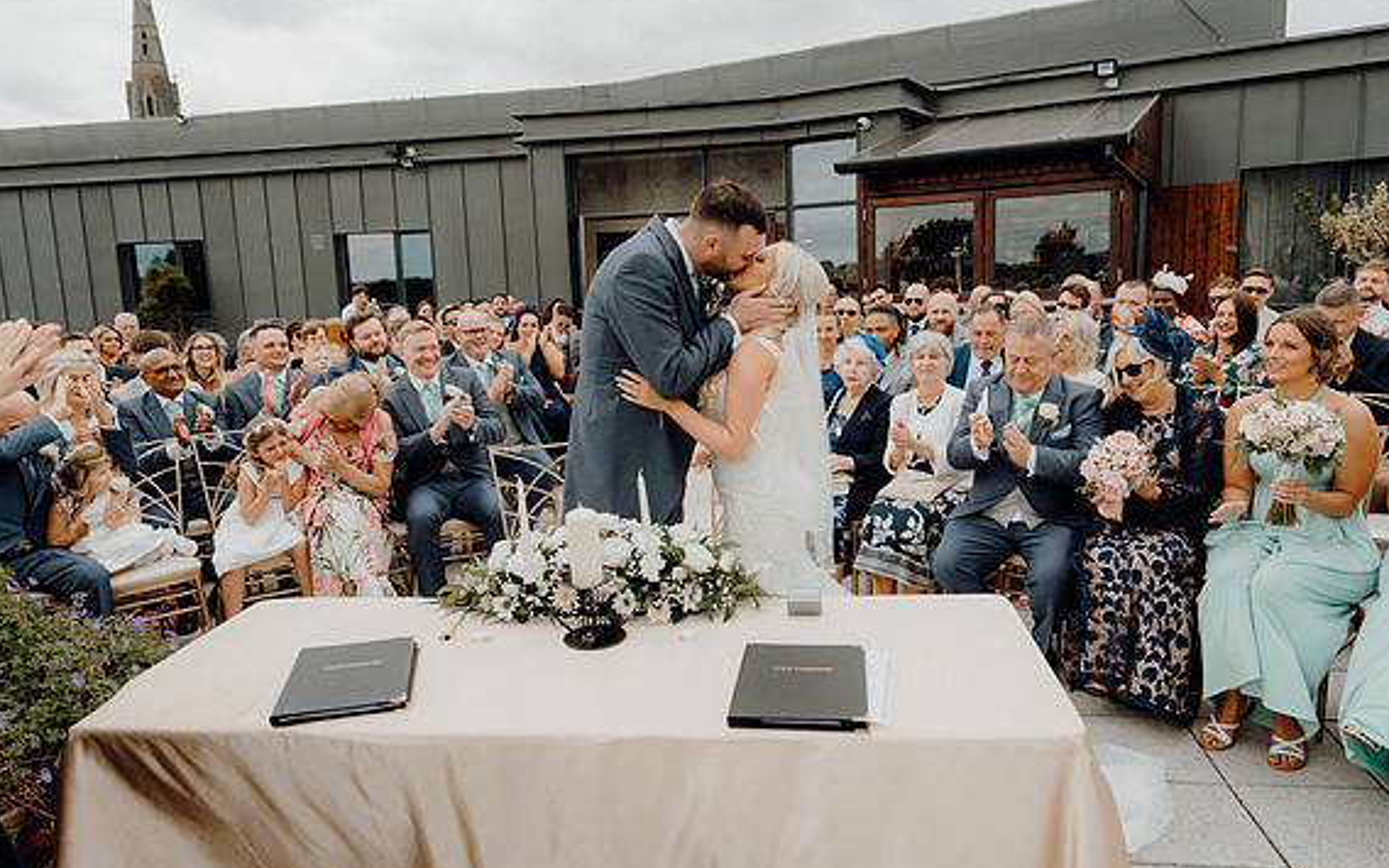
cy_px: 417
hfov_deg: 72.5
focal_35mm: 25
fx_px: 946
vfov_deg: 49.3
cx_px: 687
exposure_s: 1/640
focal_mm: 24
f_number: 3.5
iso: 125
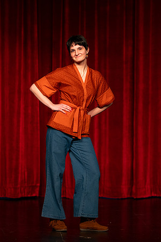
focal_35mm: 227
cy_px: 105
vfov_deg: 9.1
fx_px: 1522
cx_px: 86
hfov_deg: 6.1
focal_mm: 105
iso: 400
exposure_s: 1/400
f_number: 1.4
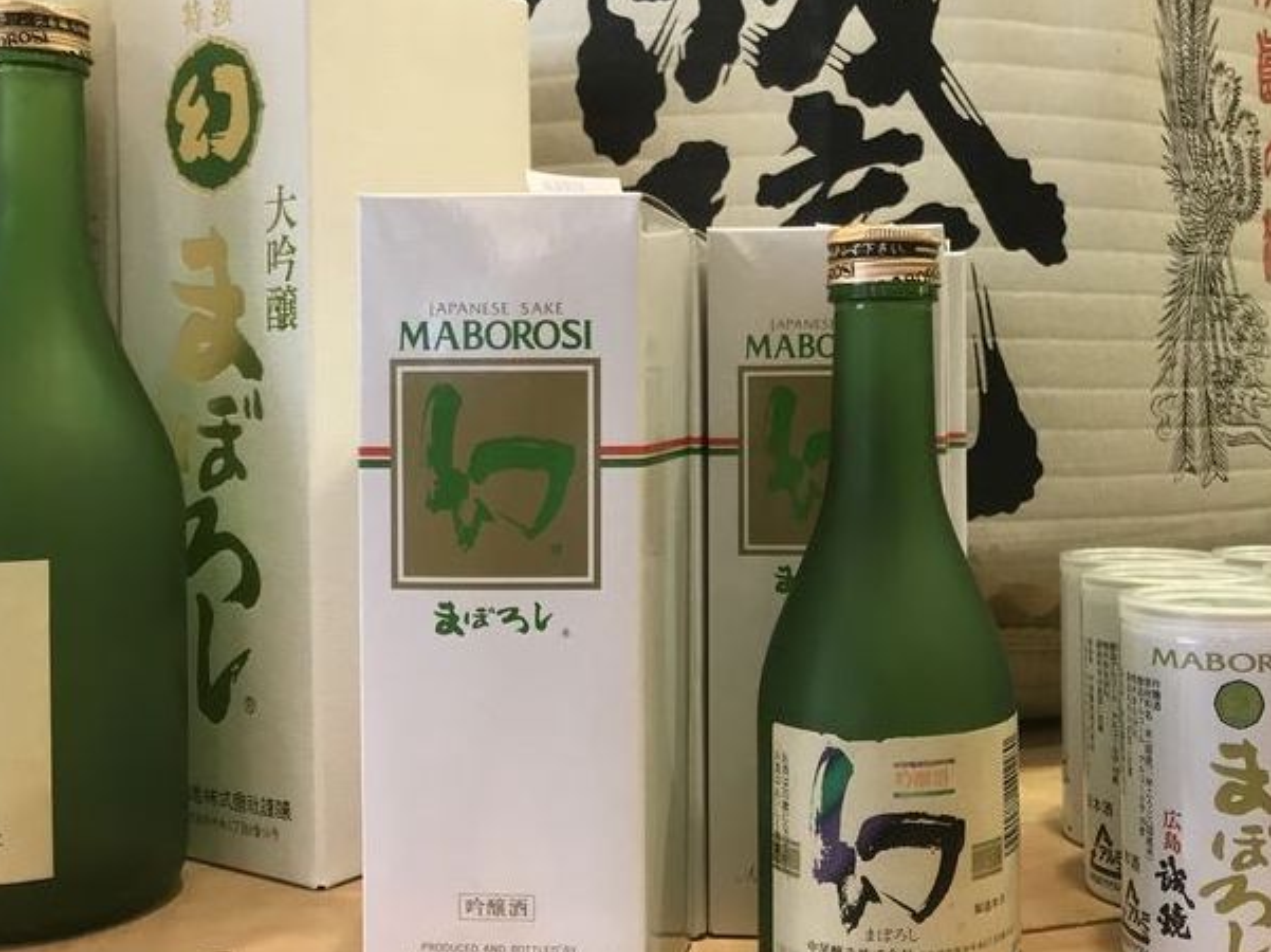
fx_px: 1394
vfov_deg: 37.6
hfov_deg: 48.3
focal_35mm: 38
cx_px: 839
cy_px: 401
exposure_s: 1/17
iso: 40
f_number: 1.8
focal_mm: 3.99
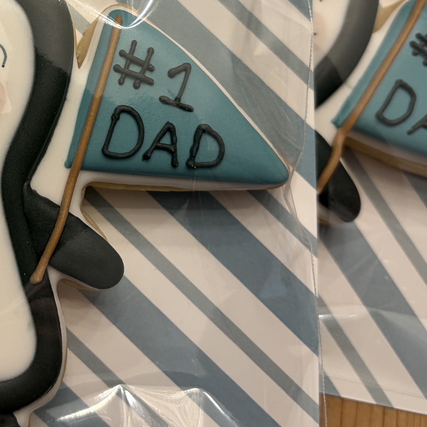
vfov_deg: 24.9
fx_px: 949
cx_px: -26
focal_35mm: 68
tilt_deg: -87.2
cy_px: 72
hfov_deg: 23.9
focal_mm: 5.96
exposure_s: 1/60
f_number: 1.6
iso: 80
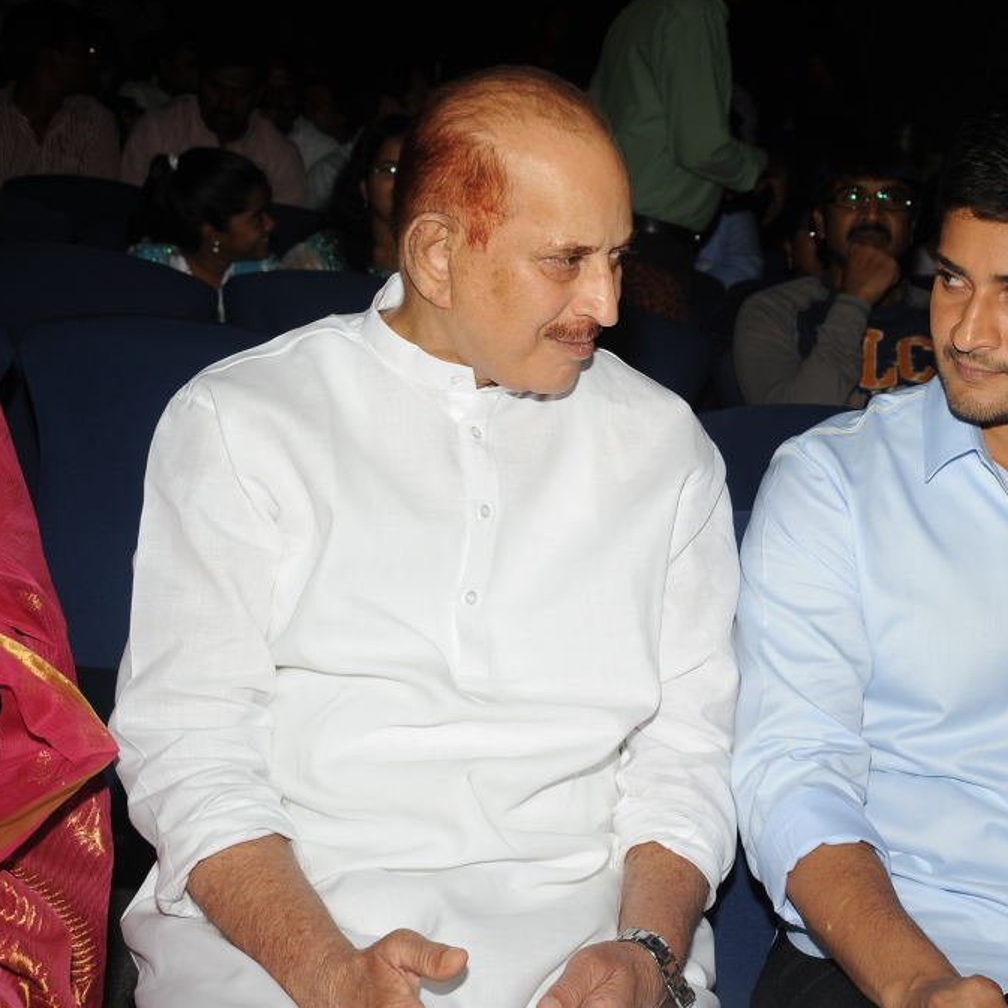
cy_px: 505
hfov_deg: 22.9
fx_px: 2471
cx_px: 699
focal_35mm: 75
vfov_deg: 23.1
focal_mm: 58
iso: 200
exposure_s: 1/125
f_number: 9
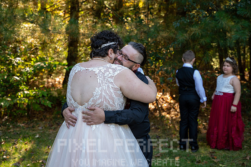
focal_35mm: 58
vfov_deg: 23.4
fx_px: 404
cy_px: 84
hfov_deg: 34.5
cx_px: 126
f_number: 4.5
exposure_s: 1/200
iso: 800
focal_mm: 58
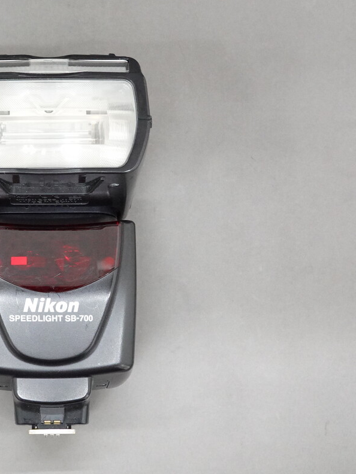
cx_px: 59
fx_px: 919
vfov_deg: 29.0
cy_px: 236
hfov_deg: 21.6
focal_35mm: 67
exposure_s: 1/50
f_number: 5.6
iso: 3200
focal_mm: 17.19
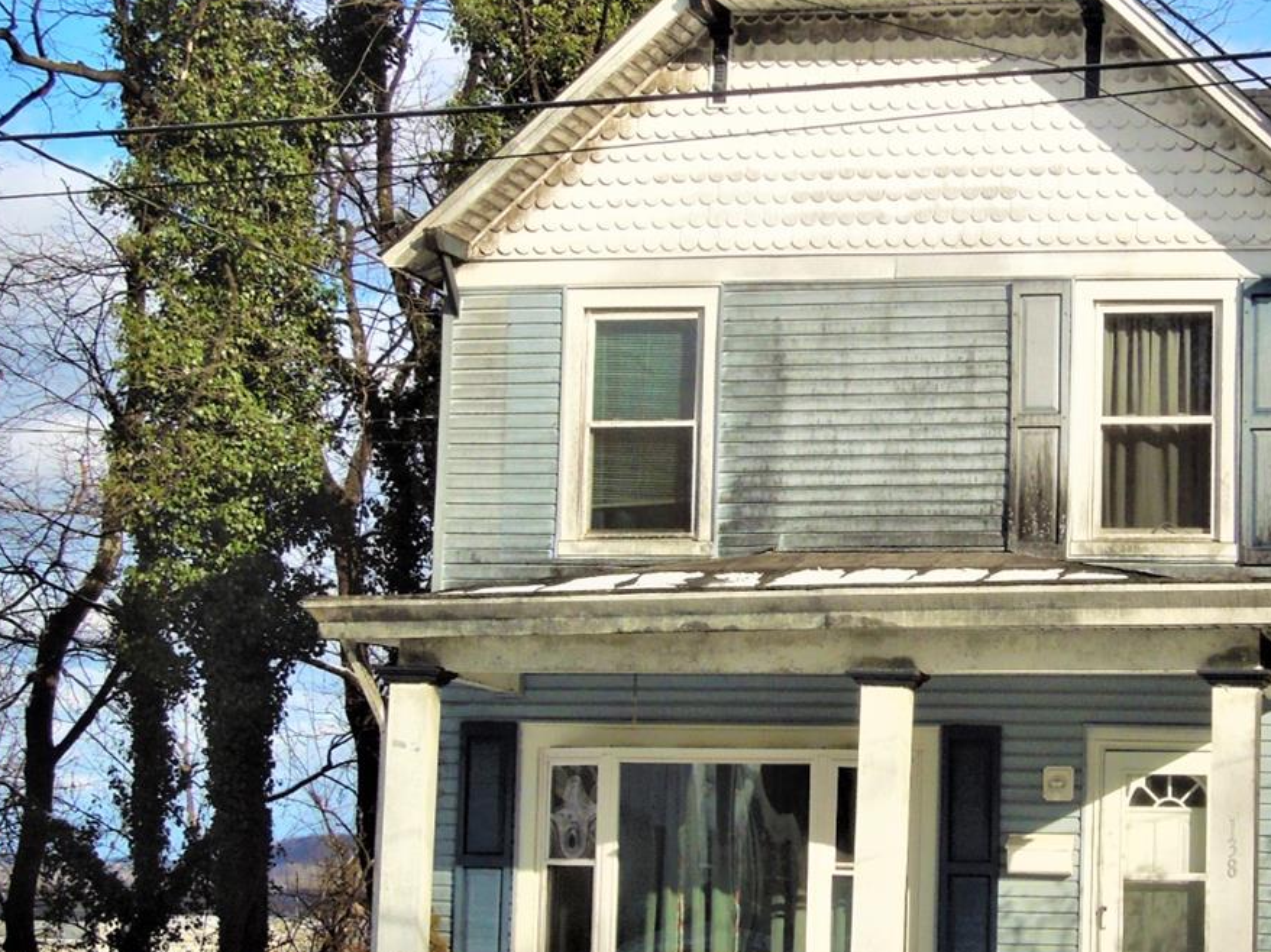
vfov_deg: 18.0
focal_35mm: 82
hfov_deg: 23.6
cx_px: 976
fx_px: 3010
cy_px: 583
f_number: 4
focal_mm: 8.7
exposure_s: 1/1250
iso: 100
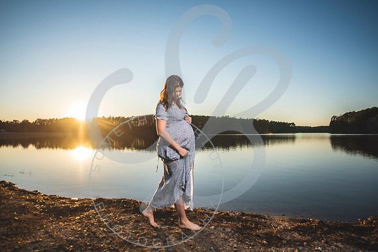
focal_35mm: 24
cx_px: 190
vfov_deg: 52.7
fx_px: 255
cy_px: 126
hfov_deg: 73.1
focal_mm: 24
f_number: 2.8
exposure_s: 1/1250
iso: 100
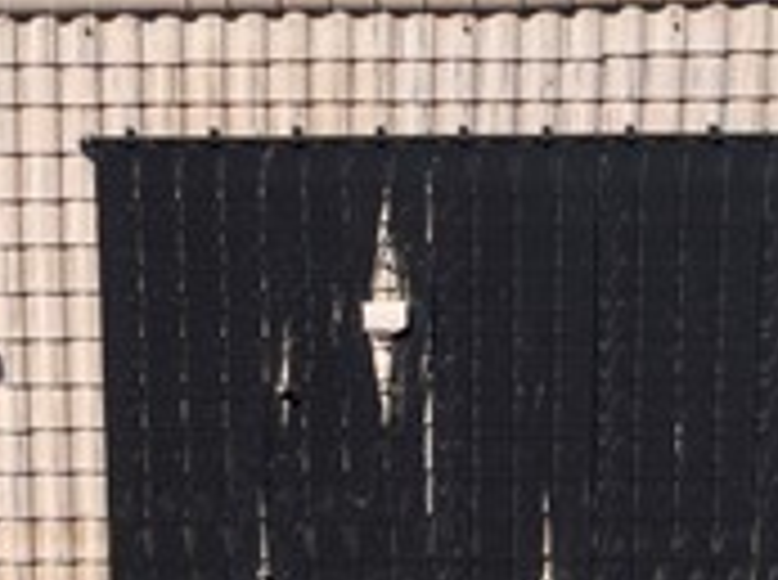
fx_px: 3185
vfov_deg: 10.3
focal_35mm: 142
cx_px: 229
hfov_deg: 13.9
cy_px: 656
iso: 100
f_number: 2.8
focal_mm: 12.29
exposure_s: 1/200
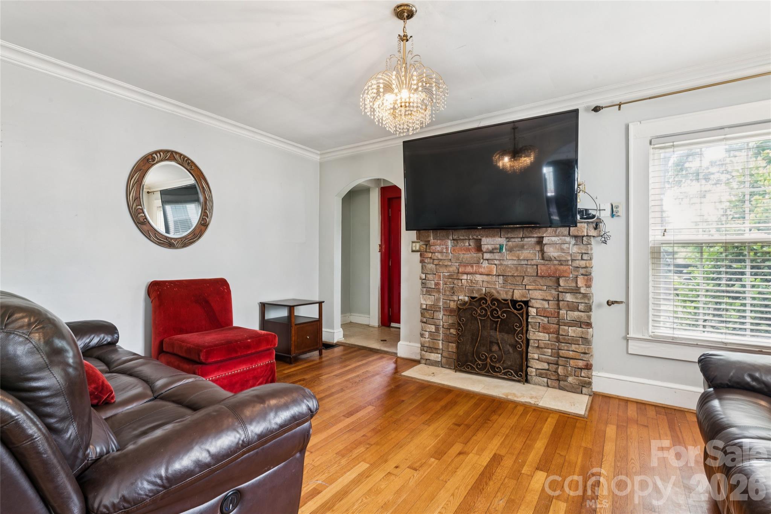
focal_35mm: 16
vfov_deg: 72.0
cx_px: 386
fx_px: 353
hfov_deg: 95.0
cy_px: 257
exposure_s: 2.5
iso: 100
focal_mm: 16.5
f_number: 13
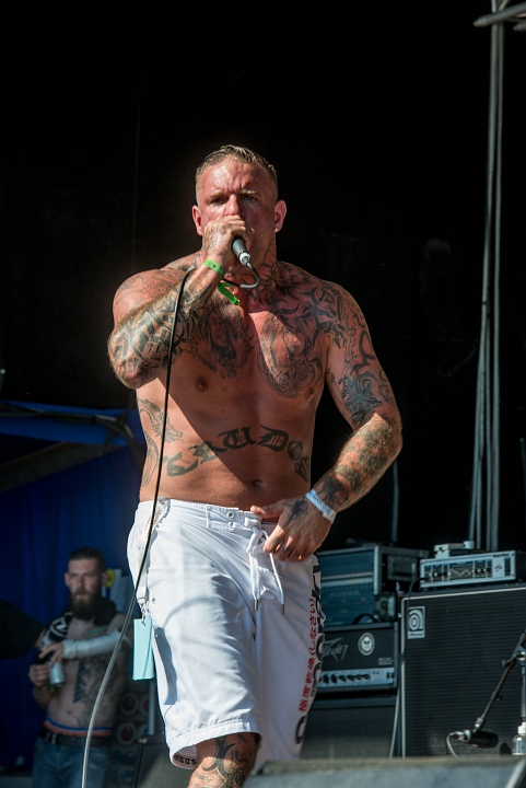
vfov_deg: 13.2
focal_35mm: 155
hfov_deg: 8.9
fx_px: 3392
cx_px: 263
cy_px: 394
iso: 50
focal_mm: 155
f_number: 9
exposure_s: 1/125
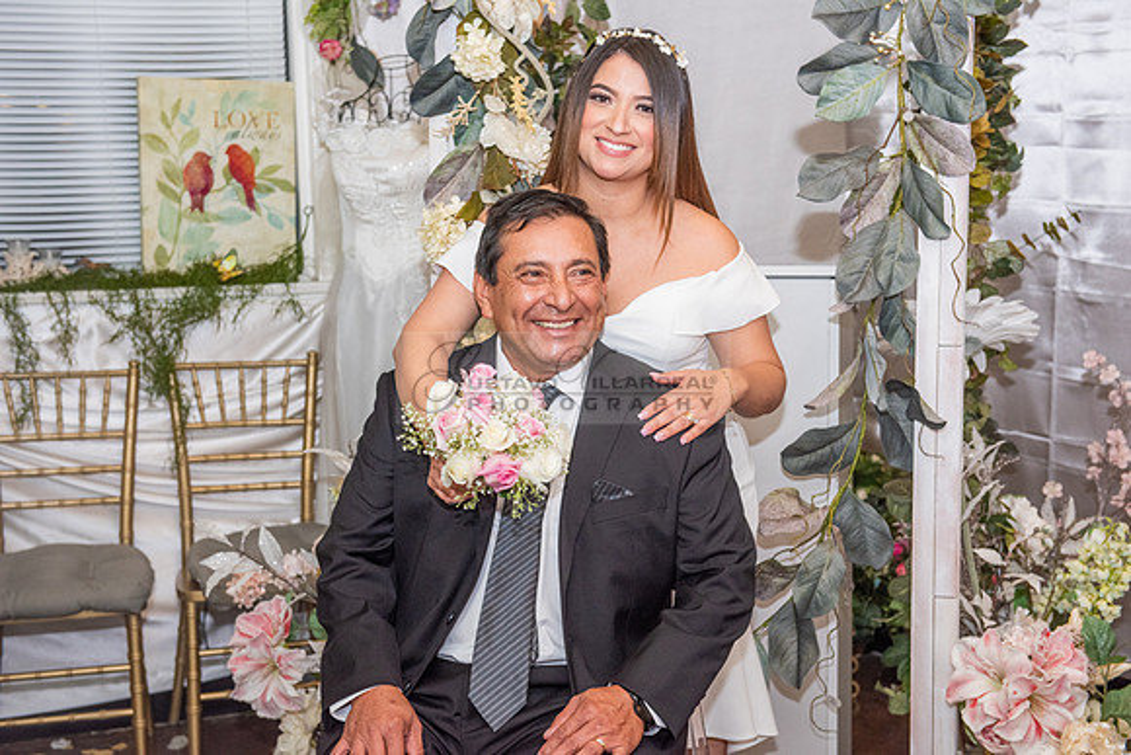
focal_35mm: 55
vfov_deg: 24.6
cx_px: 566
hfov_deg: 36.2
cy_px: 378
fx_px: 1728
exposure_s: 1/125
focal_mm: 55
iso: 1600
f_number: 4.5
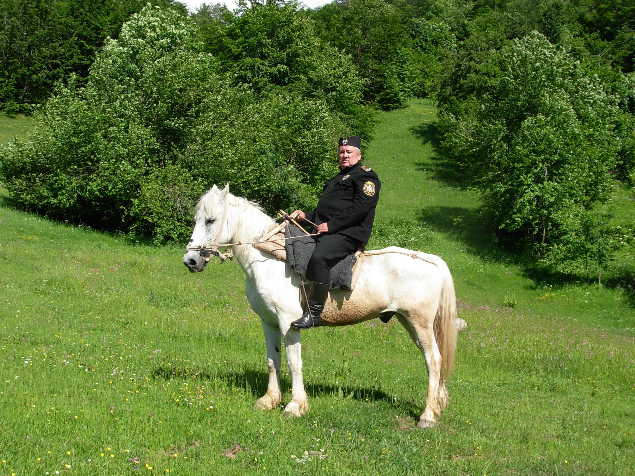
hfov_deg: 49.0
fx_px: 697
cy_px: 238
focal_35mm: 38
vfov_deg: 37.7
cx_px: 318
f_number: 4.9
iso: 79
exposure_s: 1/373
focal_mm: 6.3
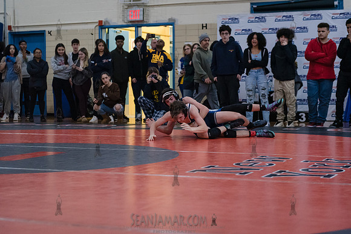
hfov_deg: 26.7
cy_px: 117
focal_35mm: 76
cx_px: 176
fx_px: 739
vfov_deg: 18.0
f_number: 3.2
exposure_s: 1/320
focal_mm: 70
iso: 5000
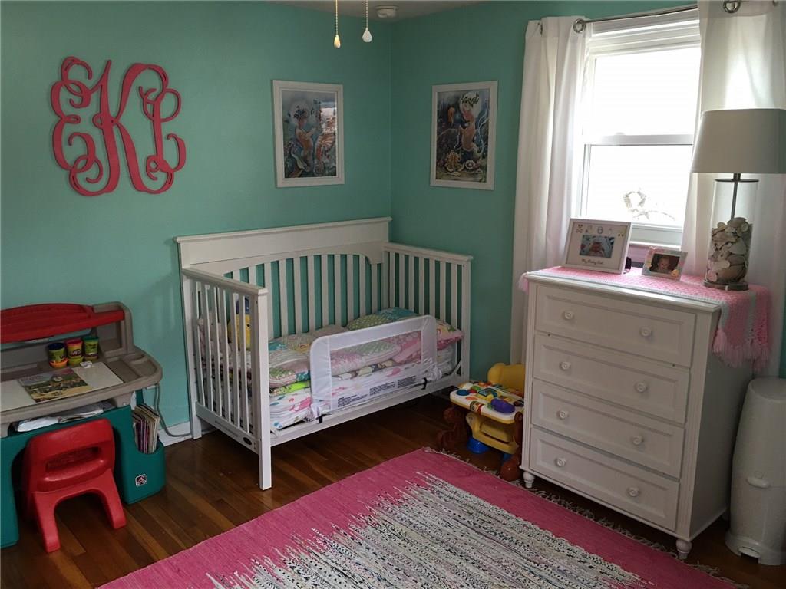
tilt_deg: -11.3
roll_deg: -1.1
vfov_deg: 48.2
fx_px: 658
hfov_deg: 61.7
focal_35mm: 29
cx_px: 393
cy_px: 294
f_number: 2.2
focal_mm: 4.15
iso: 40
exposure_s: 1/30
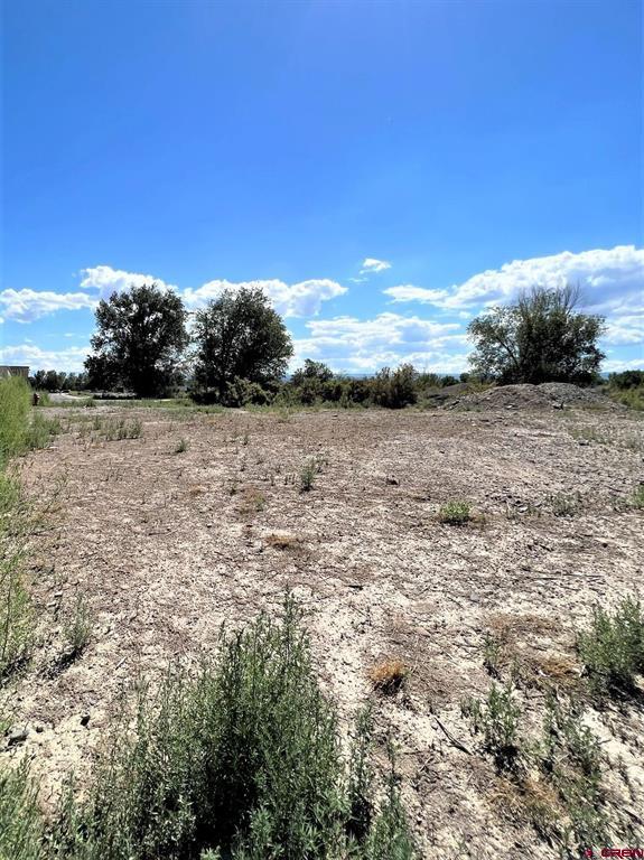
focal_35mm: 13
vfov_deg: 106.2
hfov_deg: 89.9
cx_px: 322
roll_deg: -0.8
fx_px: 323
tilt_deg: -4.1
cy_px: 430
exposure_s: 1/2597
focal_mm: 1.57
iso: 32
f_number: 1.8
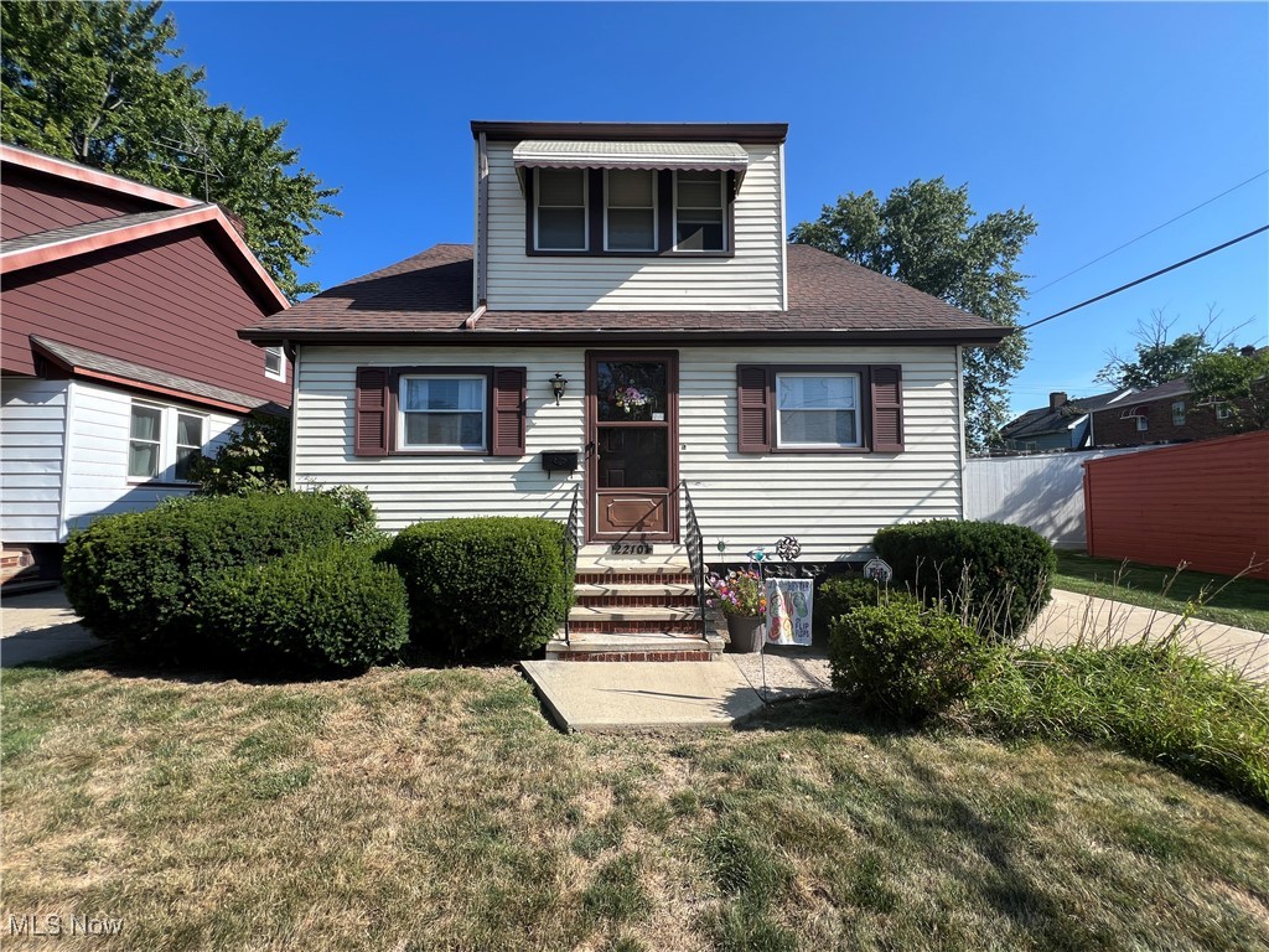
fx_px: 477
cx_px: 634
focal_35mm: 13
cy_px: 476
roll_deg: -0.1
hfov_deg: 106.2
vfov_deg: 89.9
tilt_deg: +2.9
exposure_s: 1/1179
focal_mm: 1.57
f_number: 1.8
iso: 32
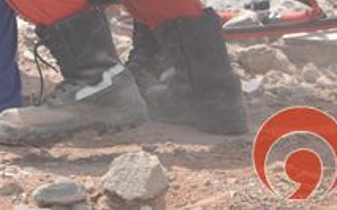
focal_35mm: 332
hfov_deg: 6.3
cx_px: -89
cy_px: -208
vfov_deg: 3.9
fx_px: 3048
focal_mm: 58
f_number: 7.1
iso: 200
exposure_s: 1/800
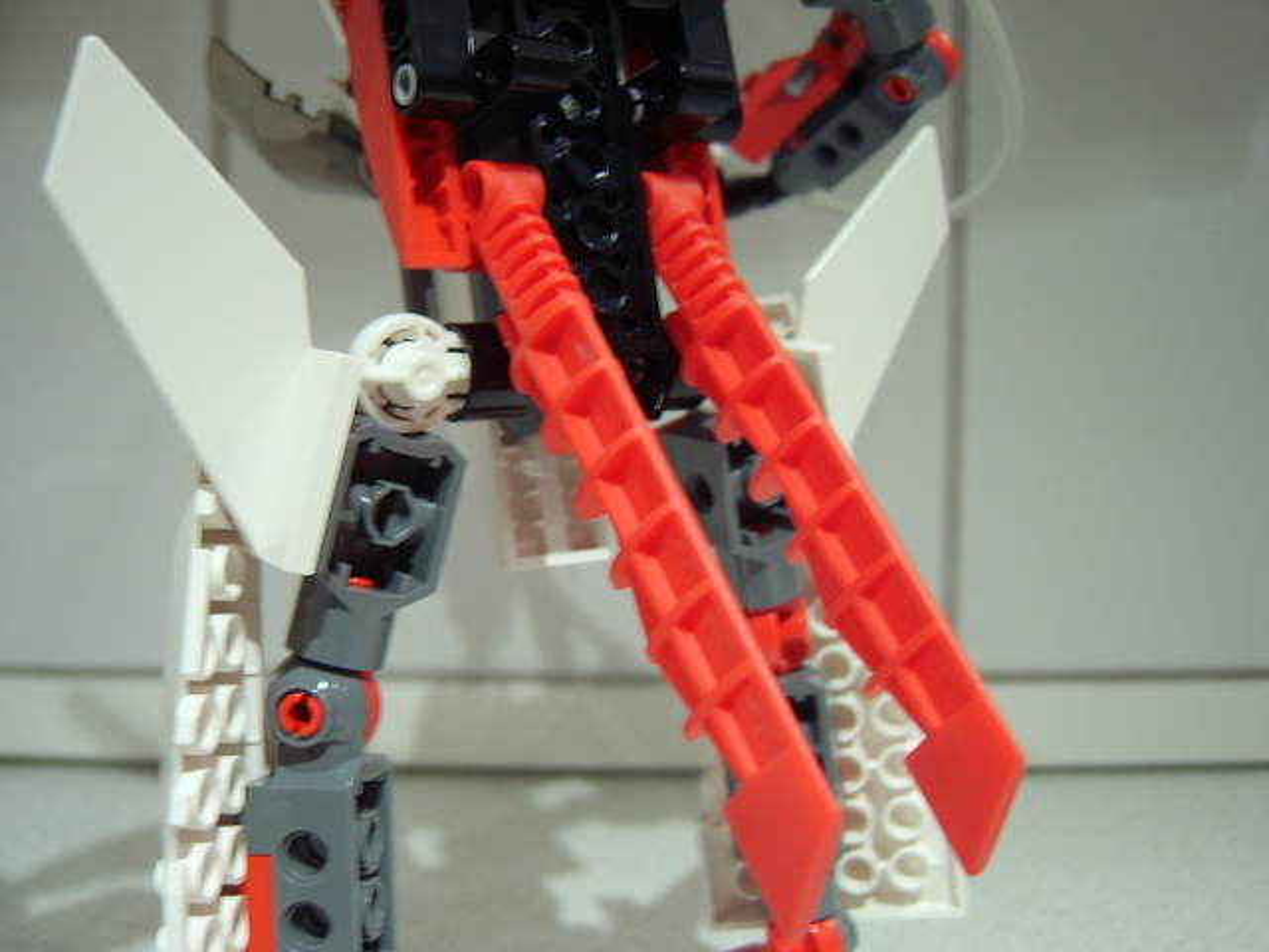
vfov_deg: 45.4
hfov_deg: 58.4
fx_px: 1136
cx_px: 634
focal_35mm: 31
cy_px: 476
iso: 100
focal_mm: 8.13
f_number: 2.7
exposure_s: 1/7
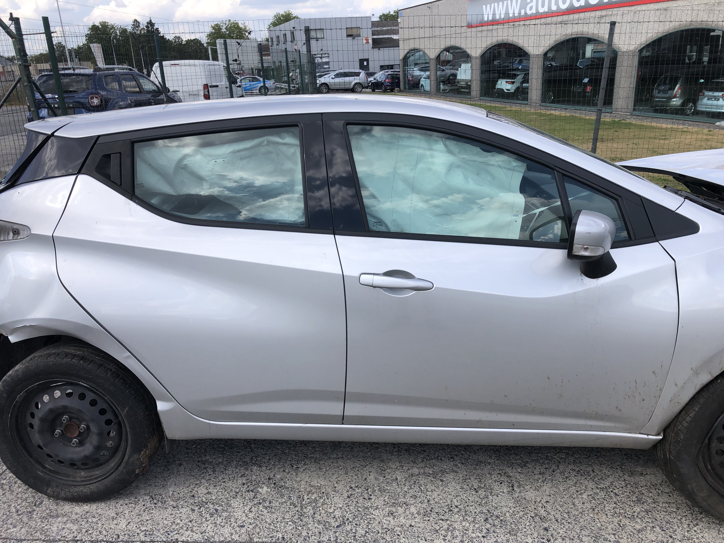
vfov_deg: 49.7
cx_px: 362
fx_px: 586
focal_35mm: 28
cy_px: 272
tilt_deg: -20.2
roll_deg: +3.2
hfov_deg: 63.4
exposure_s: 1/1263
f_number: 1.8
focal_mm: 3.99
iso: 20
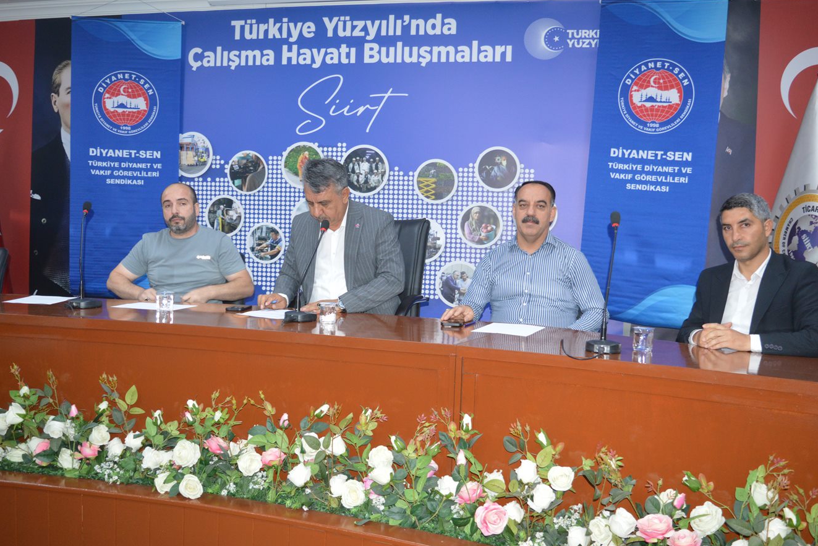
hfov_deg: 57.9
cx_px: 401
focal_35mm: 33
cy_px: 267
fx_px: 739
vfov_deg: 40.5
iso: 900
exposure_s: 1/60
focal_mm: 21
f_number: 3.8
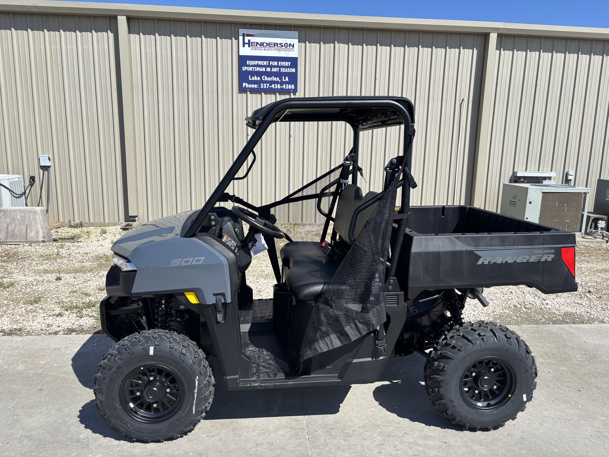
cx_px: 304
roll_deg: -1.4
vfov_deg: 53.1
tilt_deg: -9.7
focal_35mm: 26
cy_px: 228
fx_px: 457
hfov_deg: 67.3
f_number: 1.6
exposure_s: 1/3413
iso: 50
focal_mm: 5.96
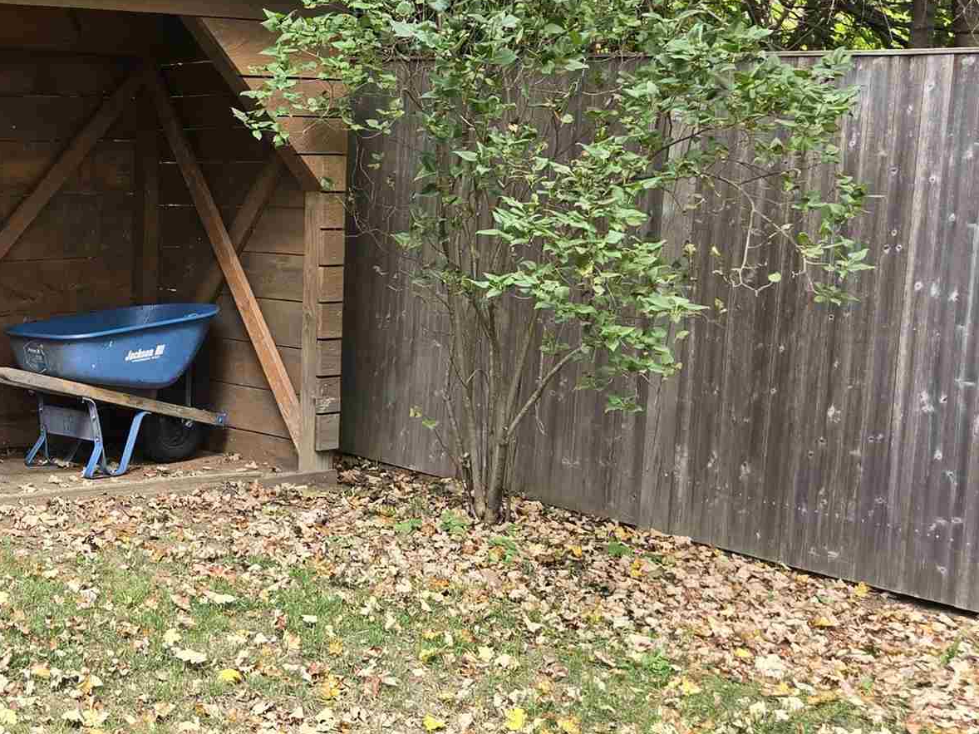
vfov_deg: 24.4
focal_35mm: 60
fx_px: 1697
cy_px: 310
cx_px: 23
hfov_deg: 30.2
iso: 50
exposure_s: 1/180
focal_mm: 5.4
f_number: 1.8
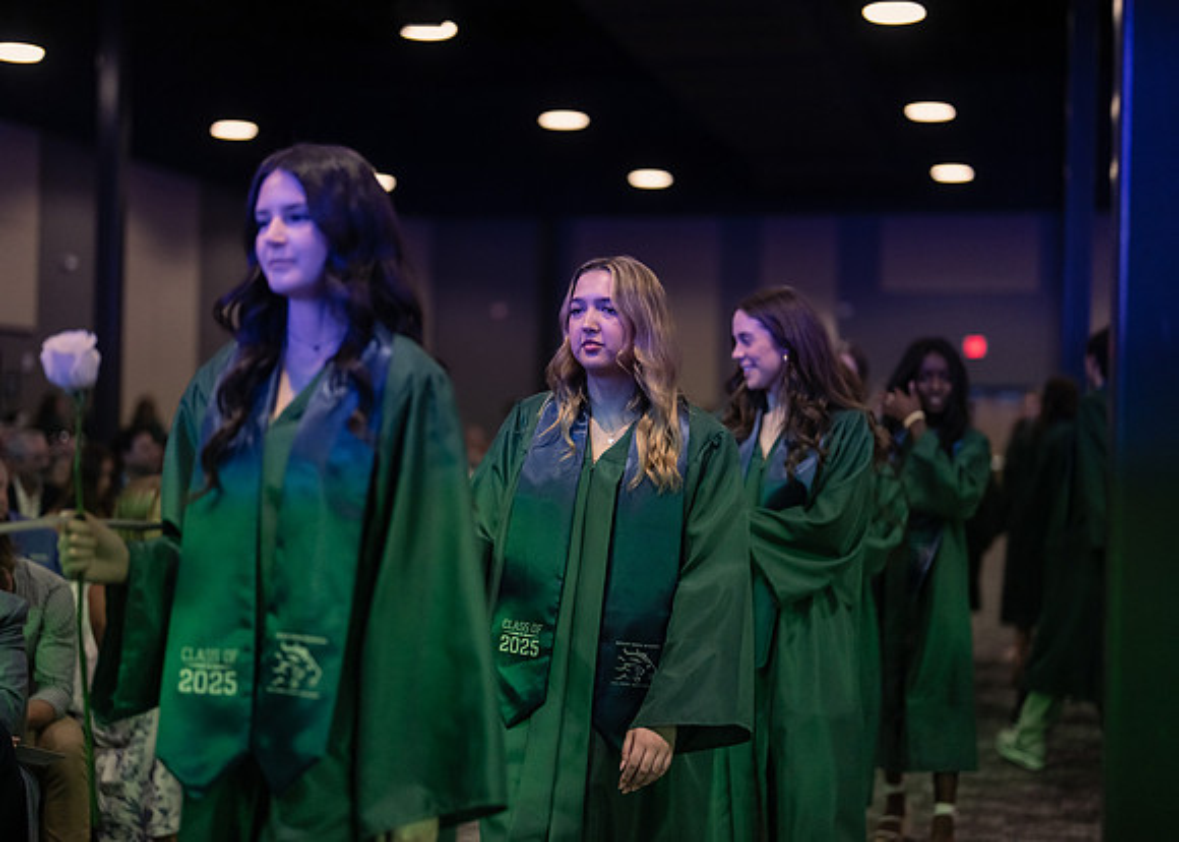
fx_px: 1777
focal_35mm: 53
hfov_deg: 36.7
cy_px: 421
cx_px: 590
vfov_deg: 26.6
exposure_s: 1/500
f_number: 1.2
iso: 1250
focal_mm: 50
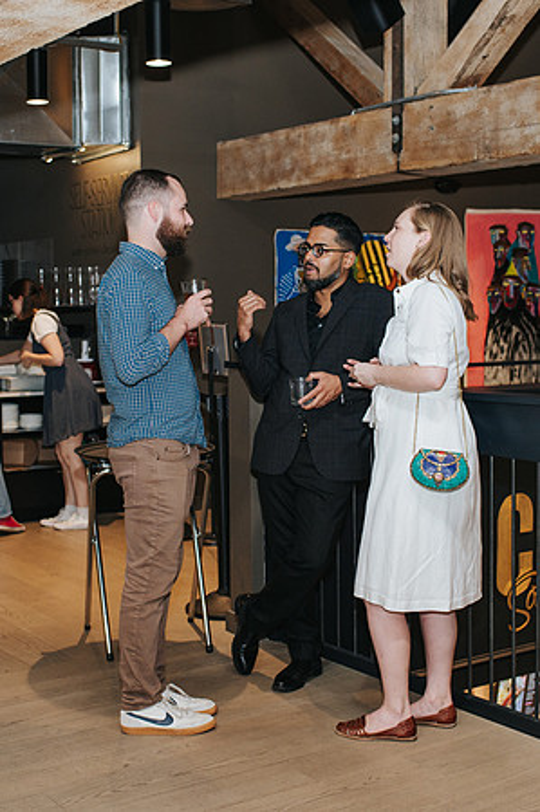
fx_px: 1216
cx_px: 225
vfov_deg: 37.0
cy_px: 404
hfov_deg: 25.0
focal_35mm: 54
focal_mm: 35
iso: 800
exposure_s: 1/200
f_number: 2.8
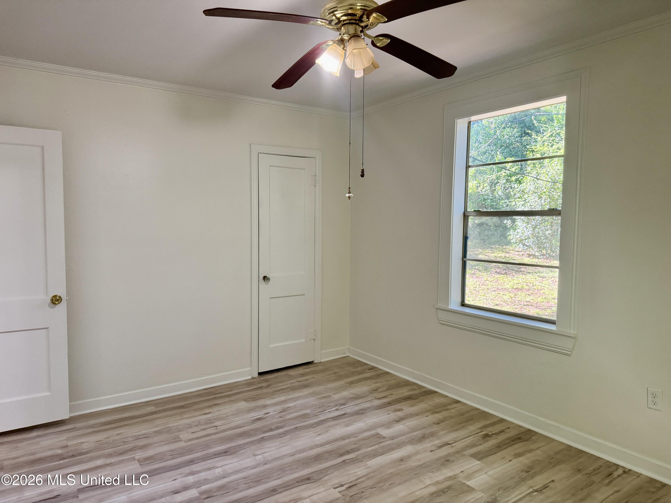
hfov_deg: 71.6
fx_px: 465
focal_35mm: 24
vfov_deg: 56.8
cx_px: 336
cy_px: 252
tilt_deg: -4.2
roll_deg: +0.2
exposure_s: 1/120
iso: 200
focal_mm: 6.76
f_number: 1.78
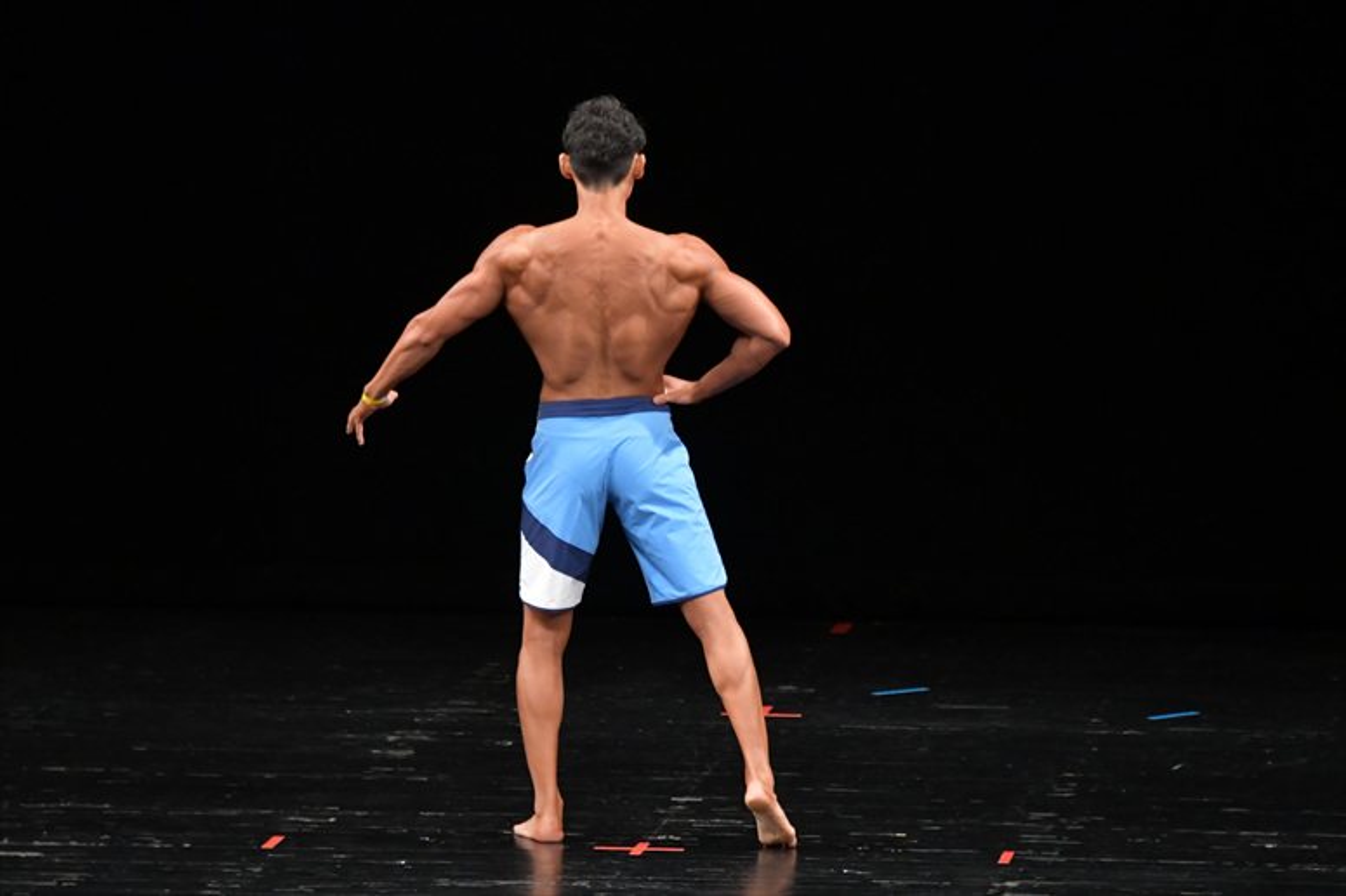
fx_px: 9530
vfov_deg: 5.4
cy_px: 448
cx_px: 673
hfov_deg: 8.1
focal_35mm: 255
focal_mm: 170
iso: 3200
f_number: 5.6
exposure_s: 1/400
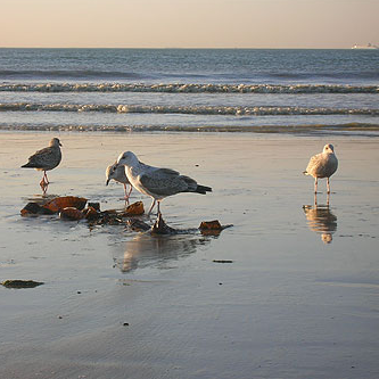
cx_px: 134
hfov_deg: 14.3
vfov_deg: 14.3
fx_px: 1511
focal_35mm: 122
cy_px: 188
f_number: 8.2
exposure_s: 1/75.2
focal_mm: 17.1
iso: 50
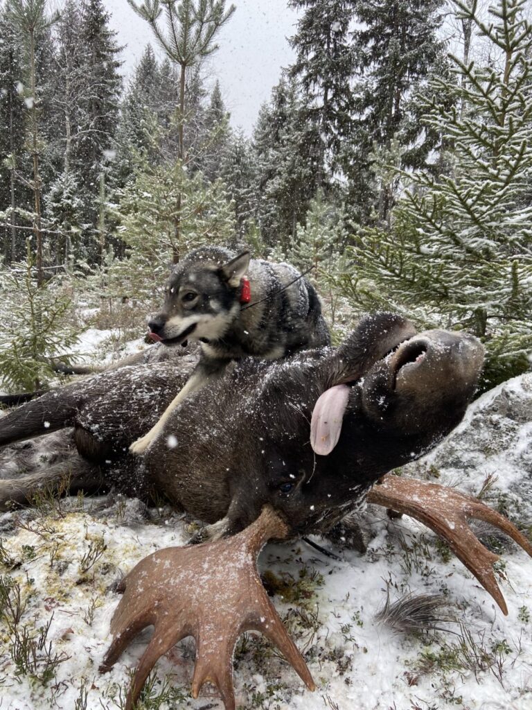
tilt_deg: -7.3
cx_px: 266
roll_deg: -2.7
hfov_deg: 53.1
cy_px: 355
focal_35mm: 26
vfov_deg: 67.3
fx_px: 533
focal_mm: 4.25
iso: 32
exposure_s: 1/148
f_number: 1.8
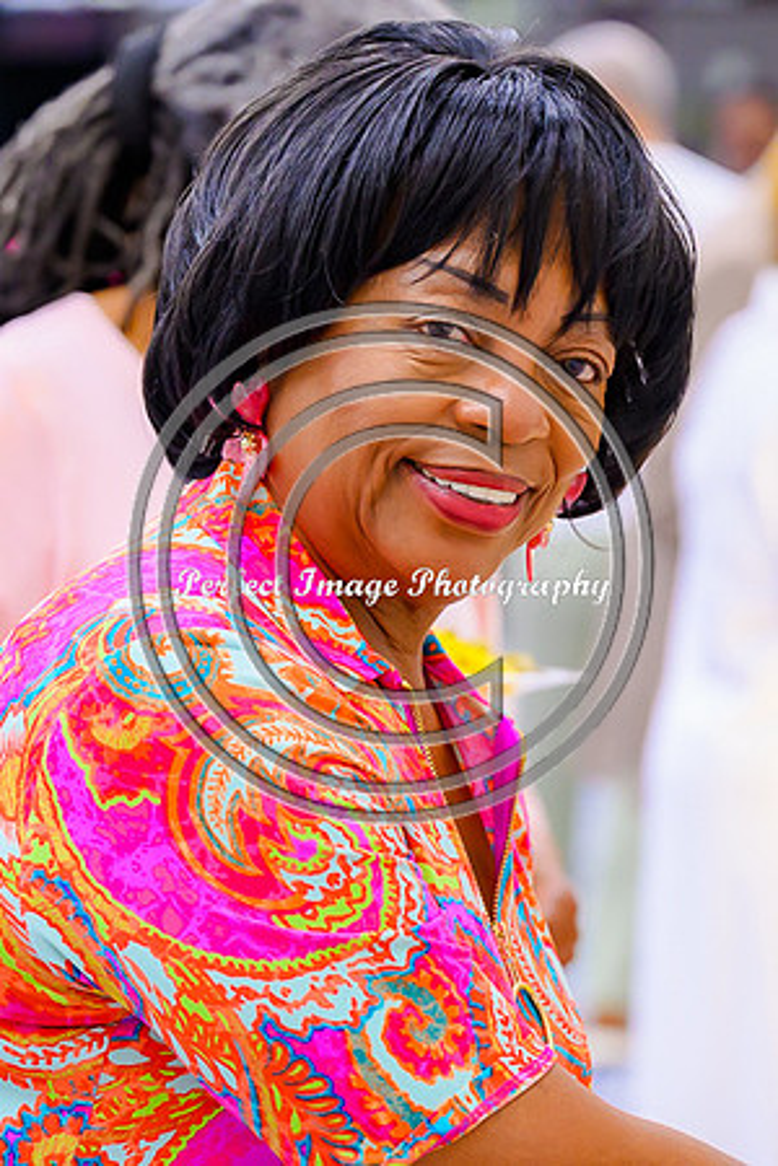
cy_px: 583
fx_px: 5108
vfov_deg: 13.0
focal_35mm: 158
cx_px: 479
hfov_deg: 8.7
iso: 1100
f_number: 2.8
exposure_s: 1/100
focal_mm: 70
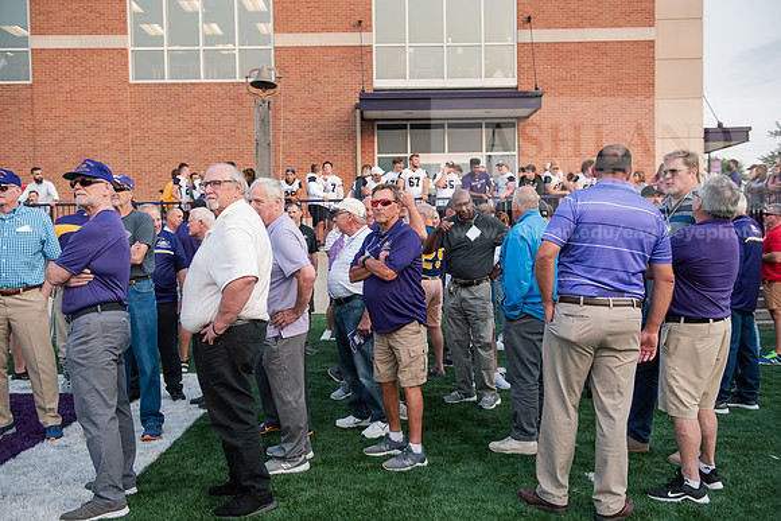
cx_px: 390
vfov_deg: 37.9
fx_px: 759
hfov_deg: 54.4
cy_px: 260
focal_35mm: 35
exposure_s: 1/640
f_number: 4
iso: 640
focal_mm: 35
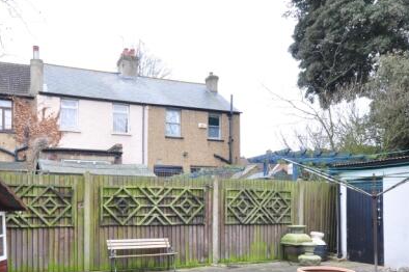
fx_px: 397
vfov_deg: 36.9
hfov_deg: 54.2
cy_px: 202
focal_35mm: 35
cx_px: 172
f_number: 11
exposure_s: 1/15
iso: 200
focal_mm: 14
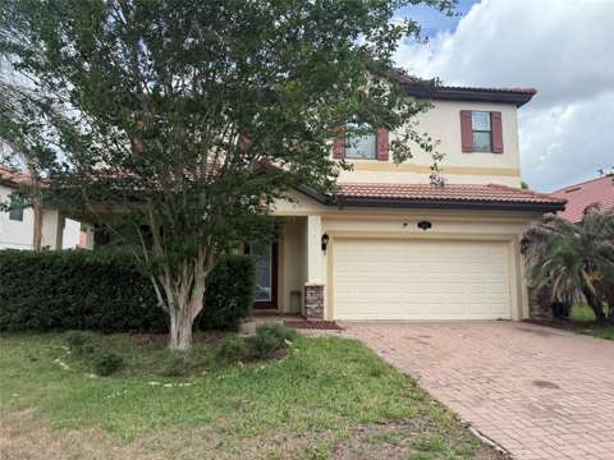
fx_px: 426
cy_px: 230
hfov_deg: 71.6
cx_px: 307
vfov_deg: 56.8
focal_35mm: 24
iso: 100
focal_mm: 6.76
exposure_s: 1/3145
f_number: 1.78
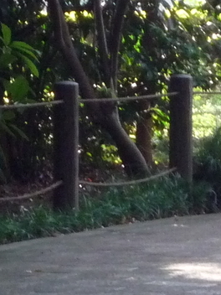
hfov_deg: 2.4
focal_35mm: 614
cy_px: 148
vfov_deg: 3.2
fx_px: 5227
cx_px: 171
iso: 400
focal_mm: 22
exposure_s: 1/30
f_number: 5.9
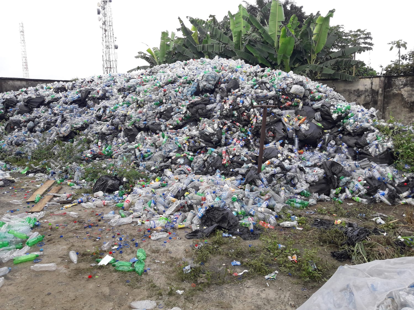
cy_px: 155
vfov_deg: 49.7
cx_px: 207
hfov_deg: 63.4
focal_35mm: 28
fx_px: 335
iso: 40
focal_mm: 3.7
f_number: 1.9
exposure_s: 1/294
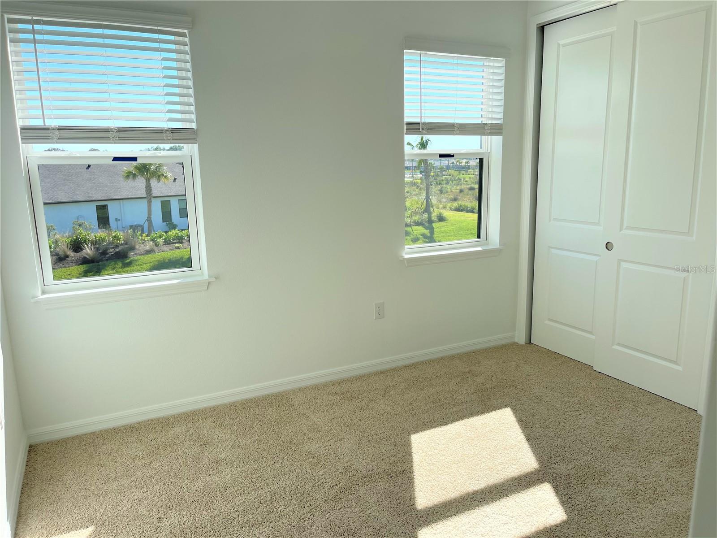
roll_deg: +1.1
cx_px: 358
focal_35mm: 26
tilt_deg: -11.4
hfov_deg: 67.3
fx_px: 539
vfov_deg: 53.1
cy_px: 269
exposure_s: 1/1323
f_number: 1.6
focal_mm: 5.1
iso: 32
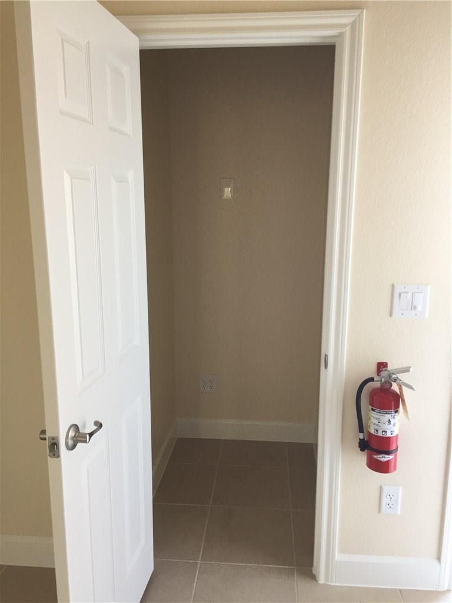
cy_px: 302
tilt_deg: -11.2
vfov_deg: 61.7
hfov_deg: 48.2
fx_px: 505
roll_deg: -0.1
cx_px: 226
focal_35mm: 29
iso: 40
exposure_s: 1/30
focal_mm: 4.15
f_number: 2.2
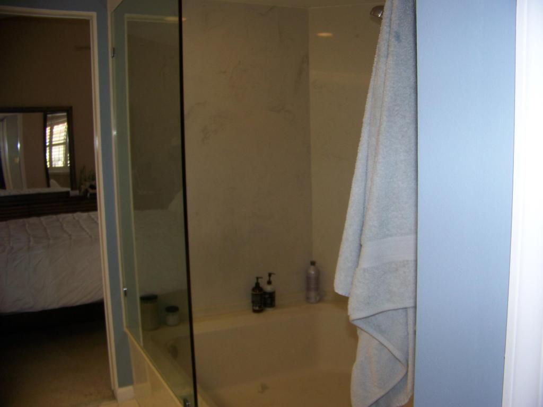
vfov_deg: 39.7
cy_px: 204
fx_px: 565
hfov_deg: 51.4
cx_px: 272
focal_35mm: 36
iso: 64
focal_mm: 5.85
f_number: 2.8
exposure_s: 1/30
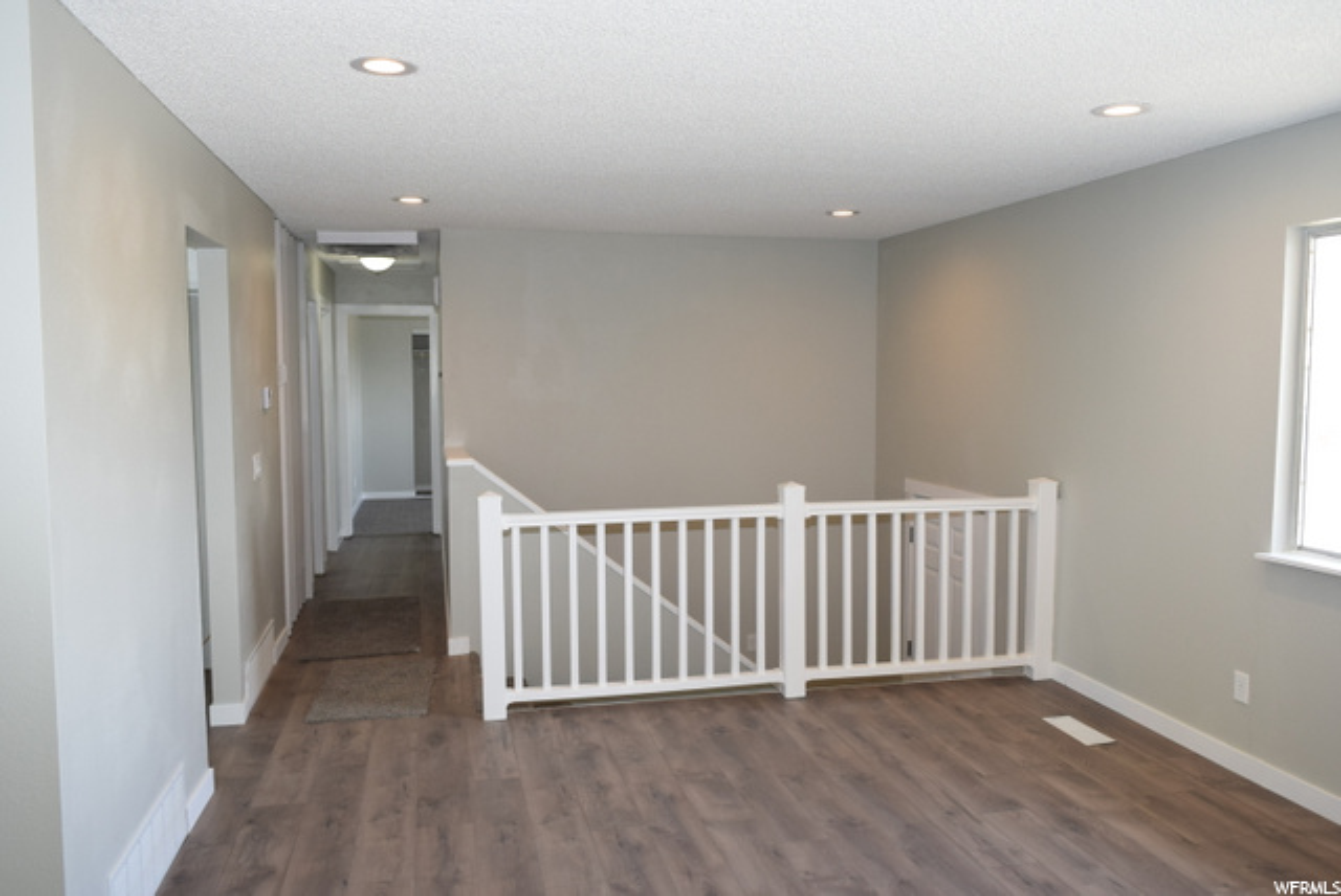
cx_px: 670
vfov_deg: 48.0
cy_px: 448
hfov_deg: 67.3
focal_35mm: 27
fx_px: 1007
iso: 800
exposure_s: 1/125
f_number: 5.6
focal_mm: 18
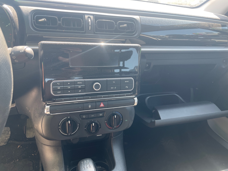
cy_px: 86
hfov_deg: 67.3
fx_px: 171
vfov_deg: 53.1
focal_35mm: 26
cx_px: 114
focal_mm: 4.2
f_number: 1.6
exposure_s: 1/121
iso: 50
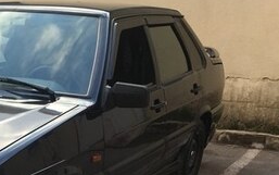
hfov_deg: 24.9
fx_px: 601
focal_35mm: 79
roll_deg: -0.4
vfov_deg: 15.4
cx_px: 2
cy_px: 255
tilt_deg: -21.1
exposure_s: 1/291
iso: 25
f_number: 2.2
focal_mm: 4.15
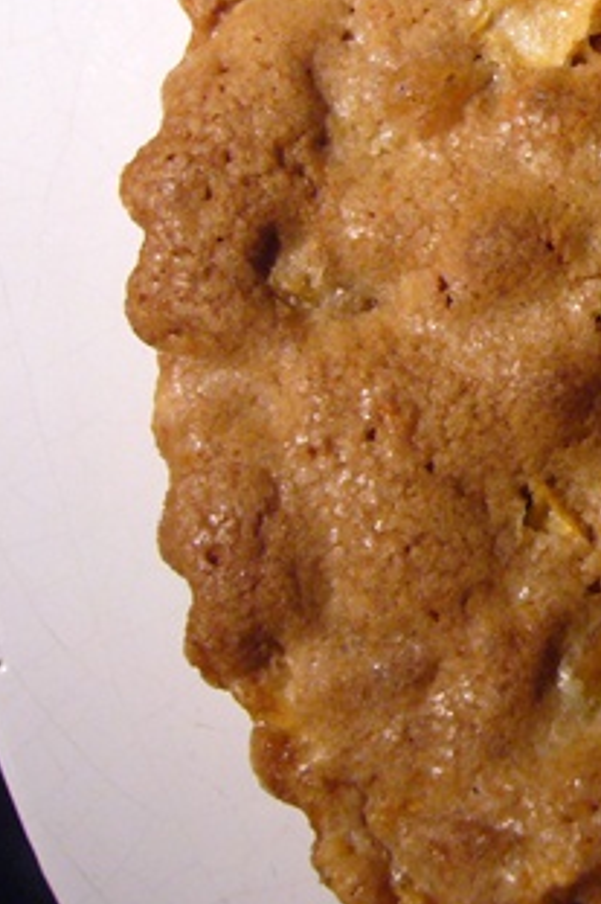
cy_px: 233
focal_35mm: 75
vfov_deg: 26.7
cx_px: 819
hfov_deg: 16.9
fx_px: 1880
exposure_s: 1/15
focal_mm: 5.8
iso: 200
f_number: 2.8
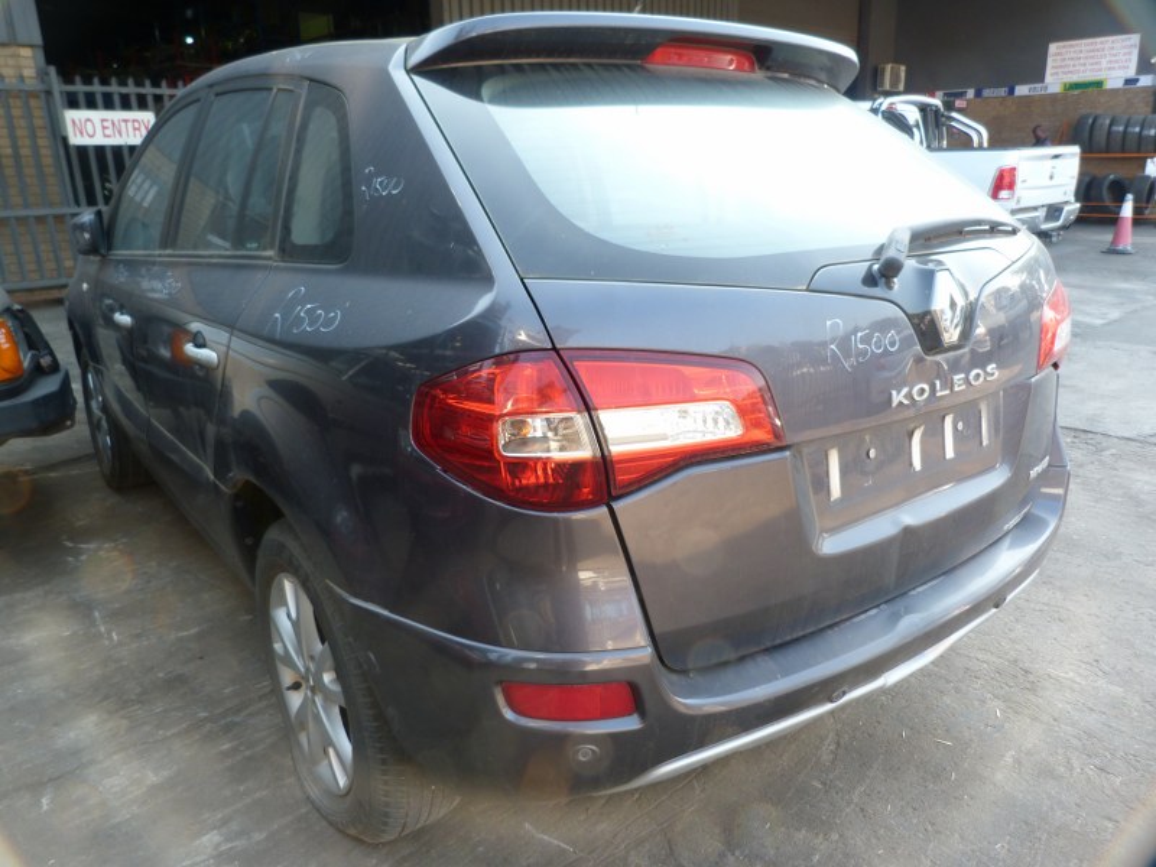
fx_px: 835
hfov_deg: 69.4
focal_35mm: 25
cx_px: 578
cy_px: 434
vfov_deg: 54.9
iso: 80
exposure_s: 1/60
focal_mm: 4.5
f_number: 2.8
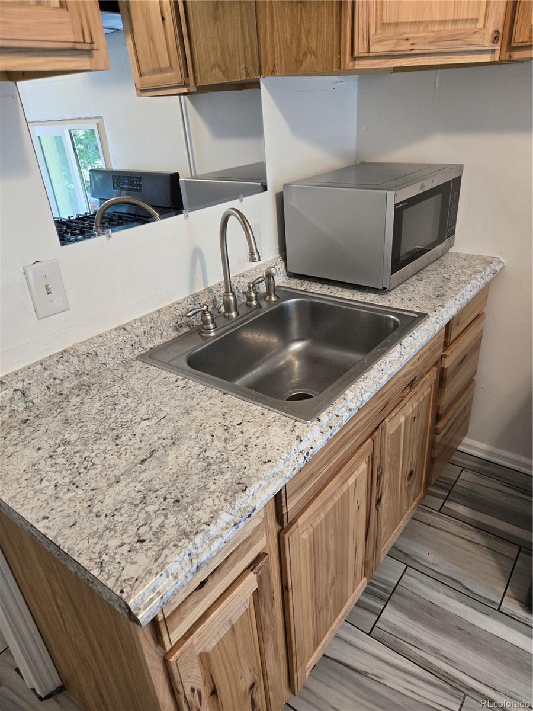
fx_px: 472
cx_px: 266
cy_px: 356
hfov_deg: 58.9
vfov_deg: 73.9
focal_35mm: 23
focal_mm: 5.4
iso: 200
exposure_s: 1/120
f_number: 1.8
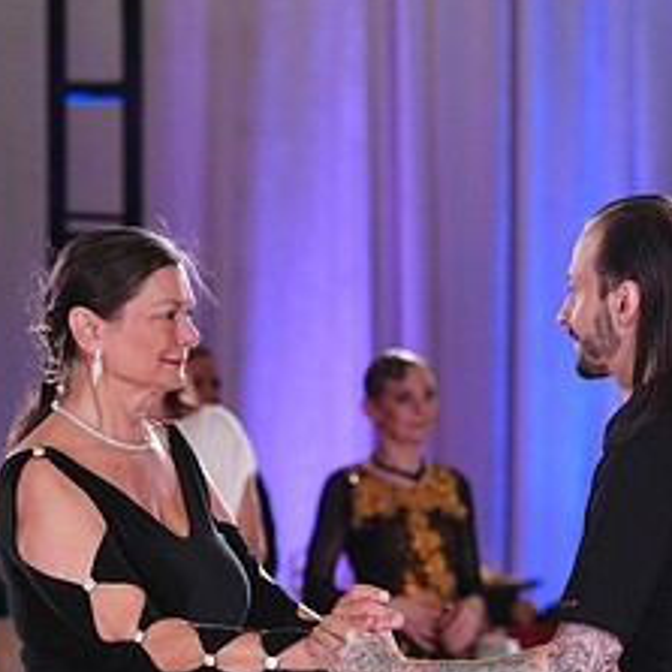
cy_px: 808
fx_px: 5974
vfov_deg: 6.4
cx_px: 396
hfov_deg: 6.4
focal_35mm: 272
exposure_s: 1/320
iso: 2000
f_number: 4
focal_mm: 123
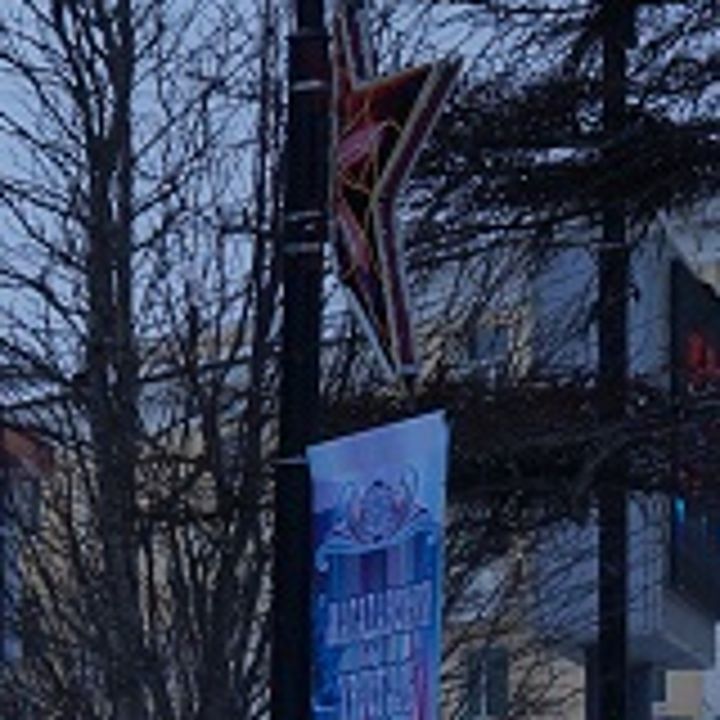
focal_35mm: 195
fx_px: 4589
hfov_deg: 7.8
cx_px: -1386
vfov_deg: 8.8
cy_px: 1094
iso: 200
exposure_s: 1/320
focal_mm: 24
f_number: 5.6
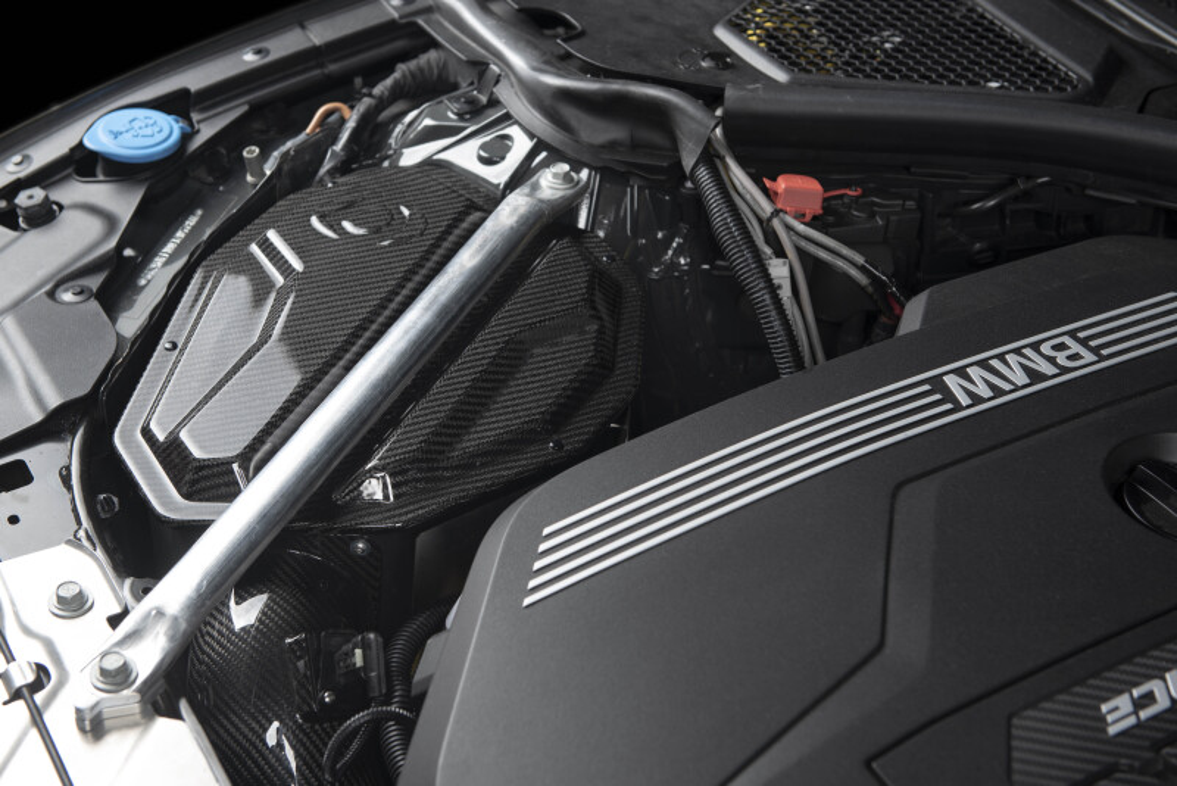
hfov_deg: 35.6
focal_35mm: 56
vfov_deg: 24.2
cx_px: 588
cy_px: 393
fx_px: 1831
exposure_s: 1/100
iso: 100
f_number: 5.6
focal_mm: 56
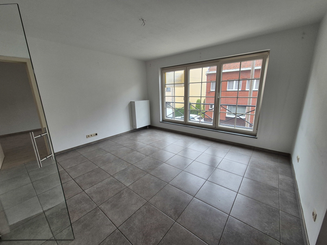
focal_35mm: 13
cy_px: 122
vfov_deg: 89.9
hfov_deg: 106.2
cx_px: 164
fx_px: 123
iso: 100
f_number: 2.2
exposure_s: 1/50
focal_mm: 2.2
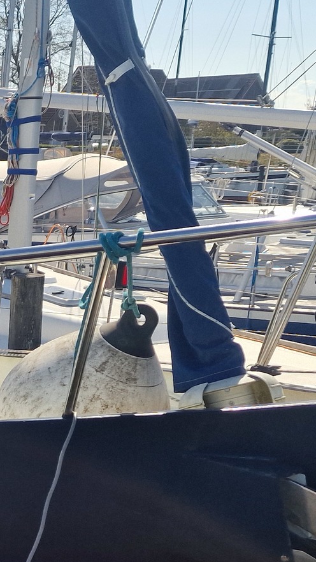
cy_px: 372
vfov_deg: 29.6
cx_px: -284
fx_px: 1058
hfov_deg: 14.5
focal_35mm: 71
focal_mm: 6.4
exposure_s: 1/1280
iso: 50
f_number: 1.8
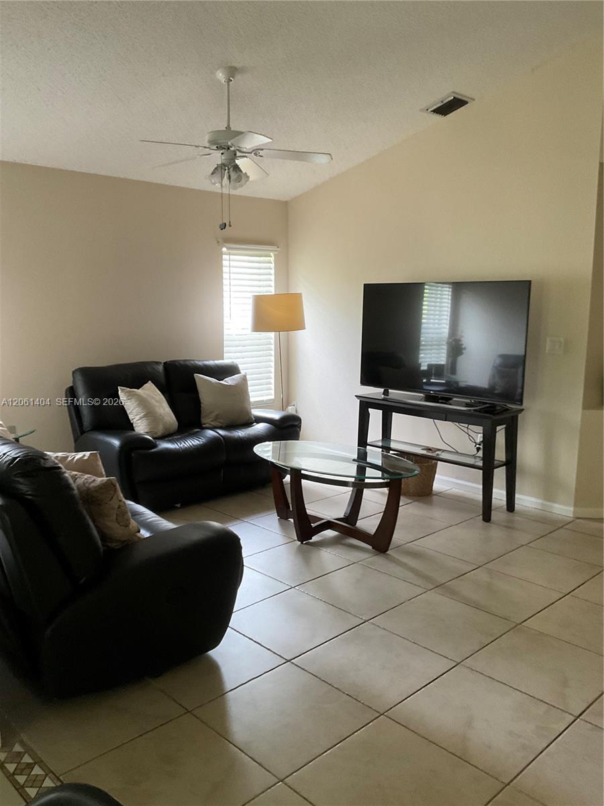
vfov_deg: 61.7
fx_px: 675
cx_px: 302
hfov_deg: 48.2
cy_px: 403
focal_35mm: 29
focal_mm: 3
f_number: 1.8
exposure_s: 1/60
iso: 160
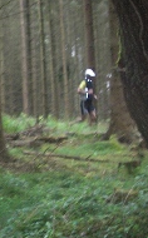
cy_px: 142
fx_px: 551
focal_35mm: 85
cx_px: -80
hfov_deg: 14.2
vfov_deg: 24.4
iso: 200
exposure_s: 1/30
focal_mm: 6.3
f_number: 3.3
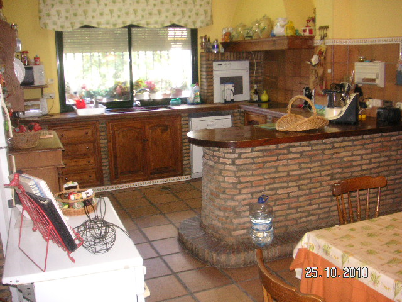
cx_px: 201
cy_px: 151
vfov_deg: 38.7
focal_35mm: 37
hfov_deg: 50.1
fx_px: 430
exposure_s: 1/45
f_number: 2.8
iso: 160
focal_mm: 6.1
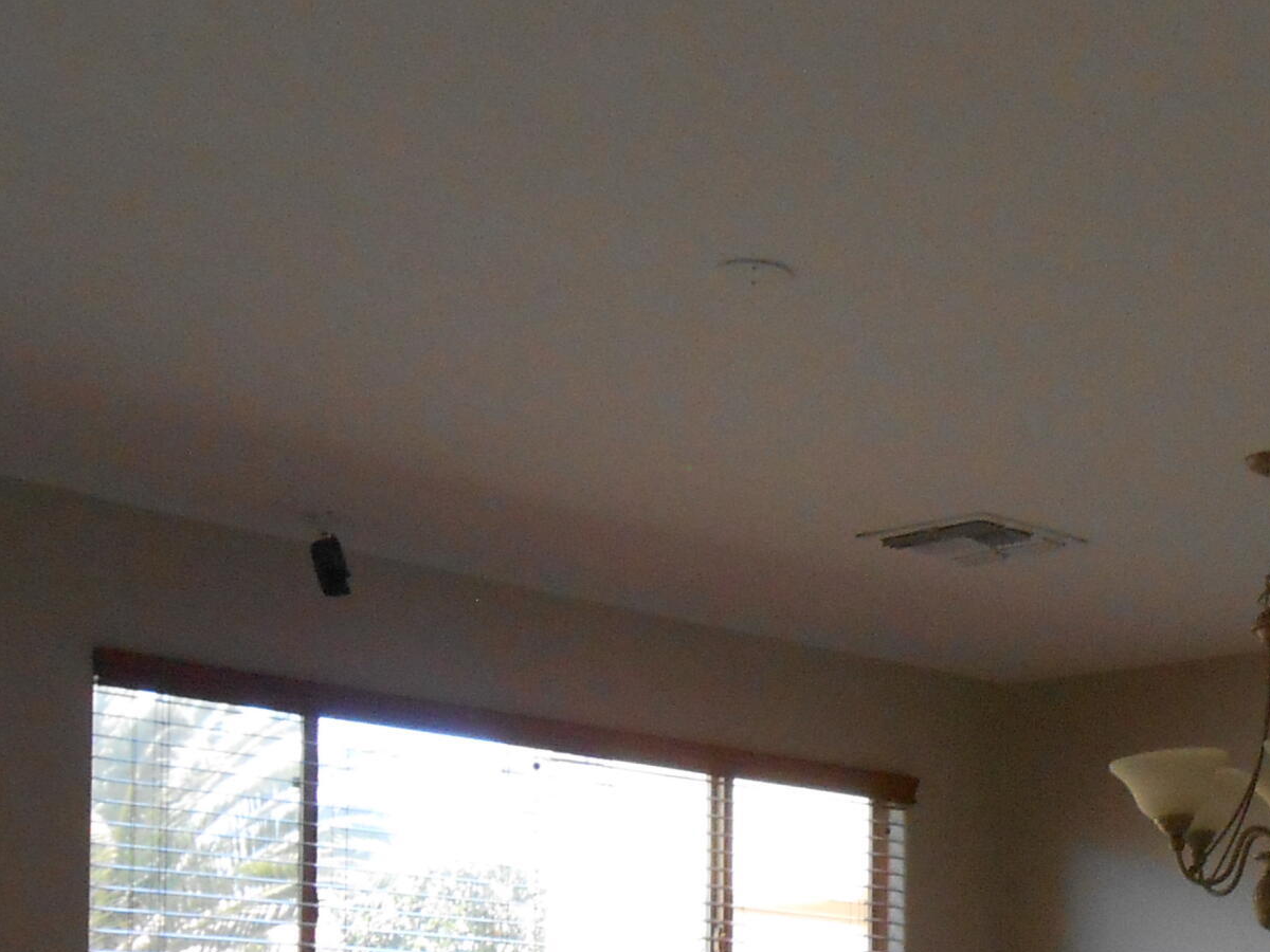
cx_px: 1111
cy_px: 1054
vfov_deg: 18.8
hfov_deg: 25.3
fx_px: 2752
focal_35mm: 75
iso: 400
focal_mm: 5.3
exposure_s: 1/160
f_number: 3.8
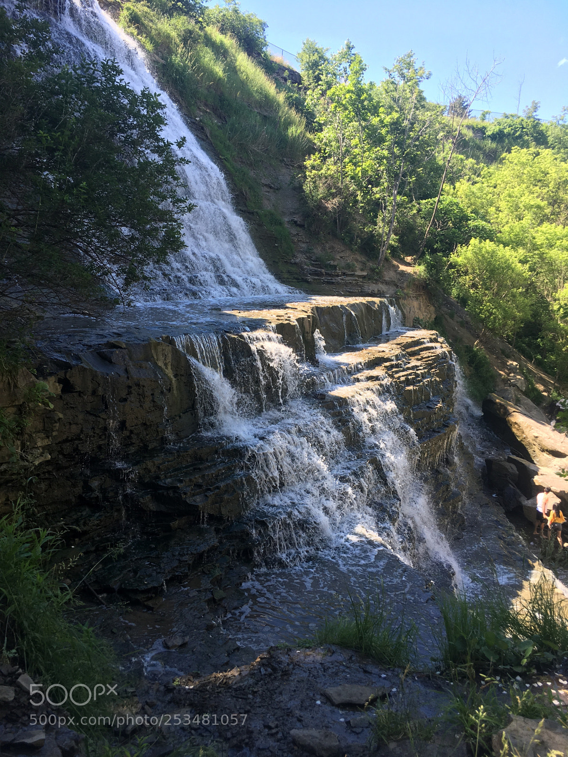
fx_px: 634
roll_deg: -3.0
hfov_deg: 48.2
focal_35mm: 29
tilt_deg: -10.2
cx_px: 284
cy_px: 378
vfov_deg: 61.7
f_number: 2.2
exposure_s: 1/239
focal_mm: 4.15
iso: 25
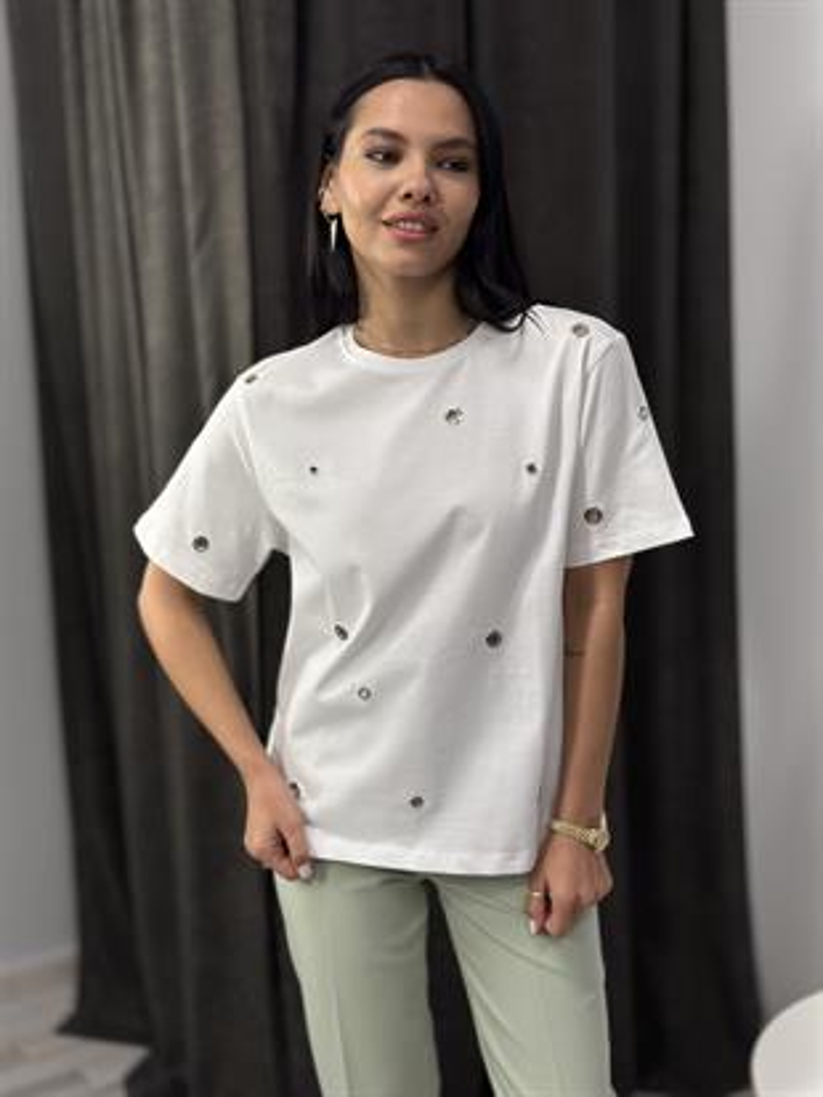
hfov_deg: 30.3
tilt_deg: -10.1
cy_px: 548
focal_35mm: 48
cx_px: 412
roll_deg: +1.3
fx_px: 1521
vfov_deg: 39.6
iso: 64
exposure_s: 1/174
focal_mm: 6.86
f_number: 1.78
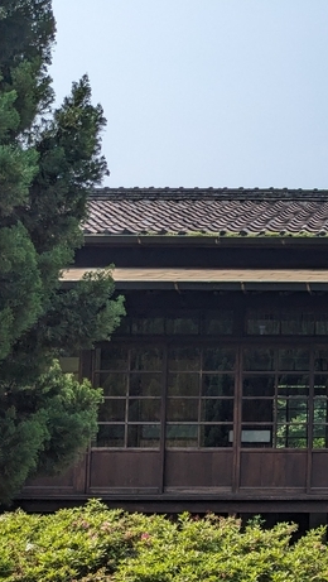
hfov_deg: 21.0
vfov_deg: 40.2
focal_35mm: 51
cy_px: 376
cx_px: 445
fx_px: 787
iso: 47
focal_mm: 4.38
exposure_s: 1/3906
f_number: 1.73
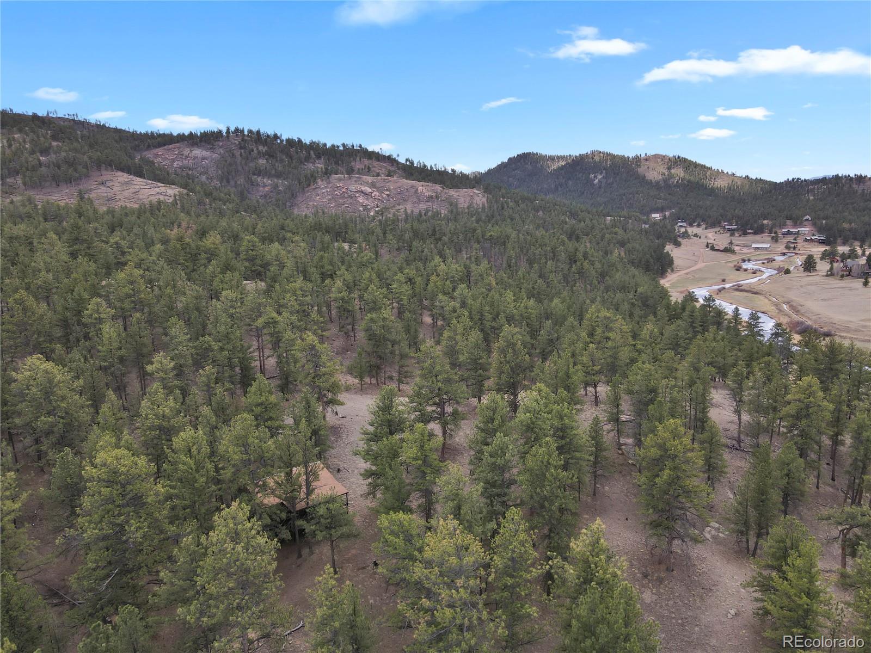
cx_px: 436
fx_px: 604
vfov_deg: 56.8
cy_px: 326
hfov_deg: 71.6
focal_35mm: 24
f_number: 2.8
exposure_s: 1/320
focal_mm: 4.5
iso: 100
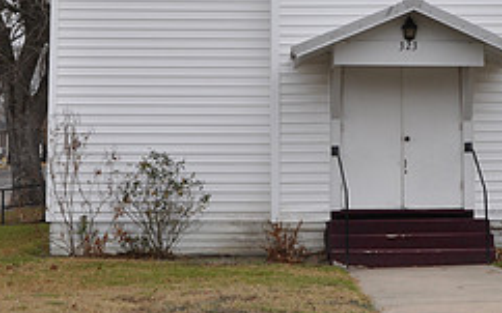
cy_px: -3
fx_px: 1299
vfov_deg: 13.5
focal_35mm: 95
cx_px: 371
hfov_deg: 21.7
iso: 200
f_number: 10
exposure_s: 1/100
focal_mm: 26
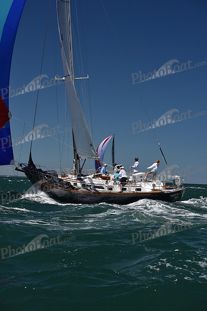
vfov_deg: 28.8
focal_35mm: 70
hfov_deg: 19.5
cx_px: 104
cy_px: 156
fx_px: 603
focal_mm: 70
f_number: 7.1
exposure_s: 1/800
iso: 250
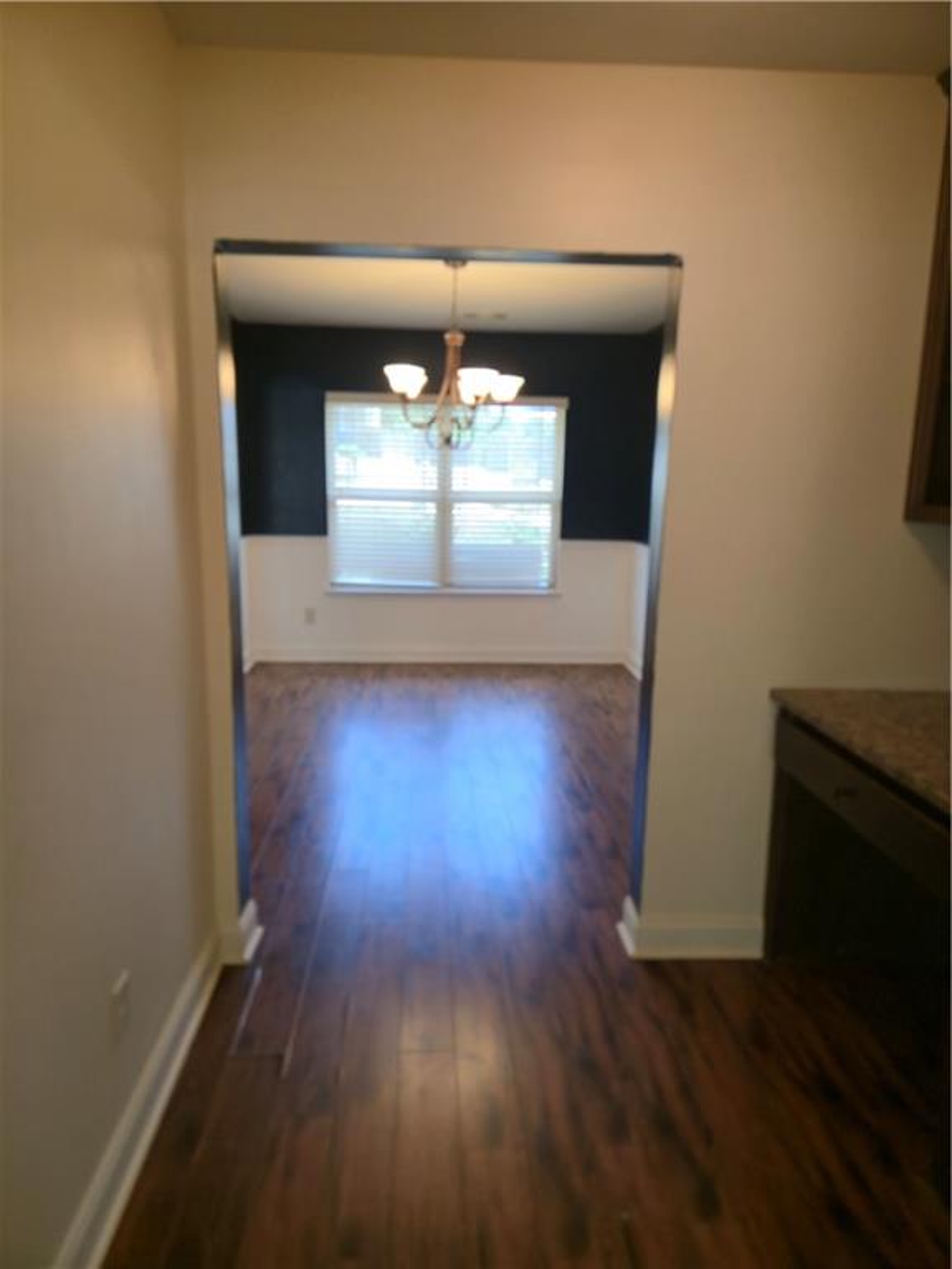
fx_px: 843
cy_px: 634
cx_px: 476
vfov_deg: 73.9
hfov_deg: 58.9
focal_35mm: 23
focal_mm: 5.4
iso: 50
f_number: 1.8
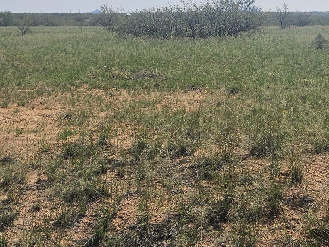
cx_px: 184
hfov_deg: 25.6
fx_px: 722
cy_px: 6
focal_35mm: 76
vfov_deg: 18.9
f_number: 1.8
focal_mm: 5.4
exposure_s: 1/4899
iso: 25
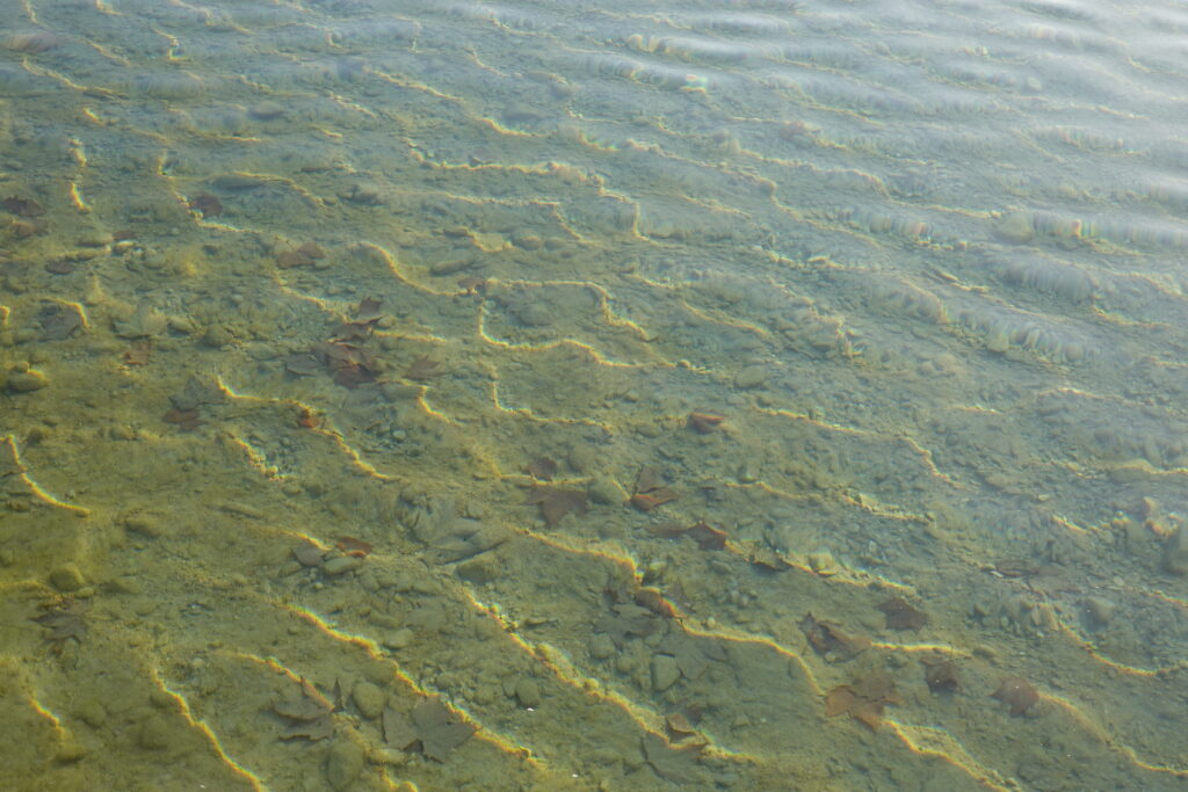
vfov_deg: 29.3
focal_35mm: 46
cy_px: 396
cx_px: 594
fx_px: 1518
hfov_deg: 42.7
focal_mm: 17.19
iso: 100
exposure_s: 1/125
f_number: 4
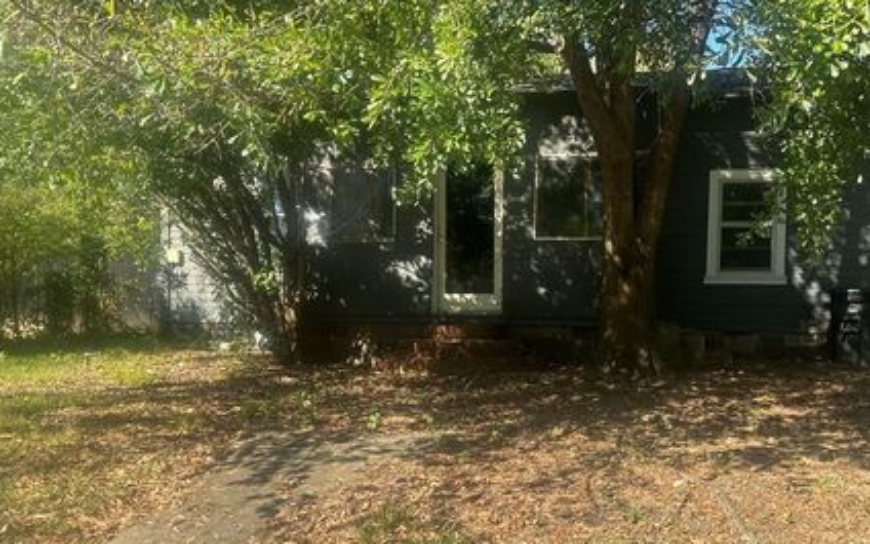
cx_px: 507
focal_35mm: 30
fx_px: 711
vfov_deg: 41.7
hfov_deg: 62.5
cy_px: 317
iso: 80
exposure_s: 1/1198
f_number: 1.78
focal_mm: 6.86
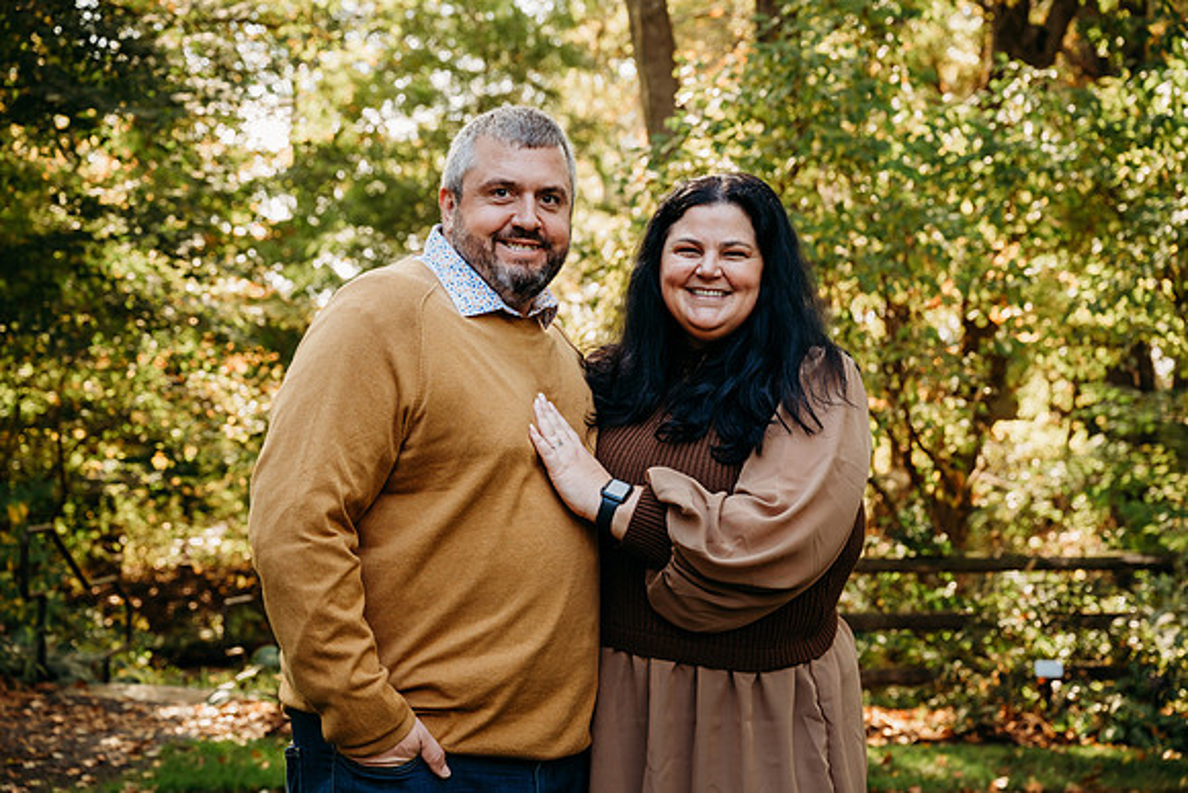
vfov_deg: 22.6
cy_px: 396
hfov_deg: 33.4
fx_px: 1980
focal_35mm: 60
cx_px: 594
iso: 400
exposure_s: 1/250
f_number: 5
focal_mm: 60
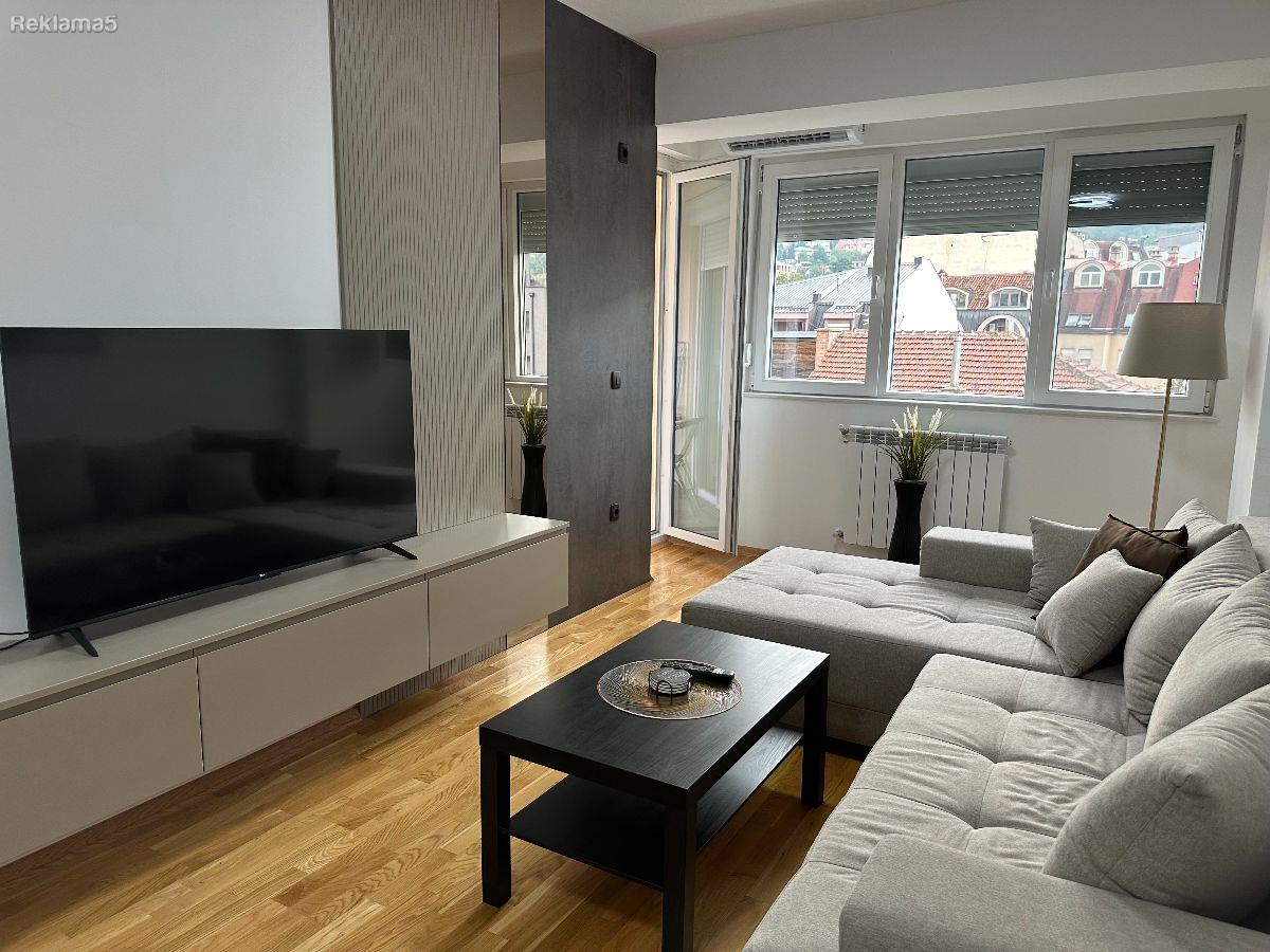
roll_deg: -1.4
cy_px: 476
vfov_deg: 56.8
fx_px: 881
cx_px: 635
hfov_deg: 71.6
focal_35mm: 24
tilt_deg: -9.6
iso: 125
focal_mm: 6.86
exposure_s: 1/50
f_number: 1.78
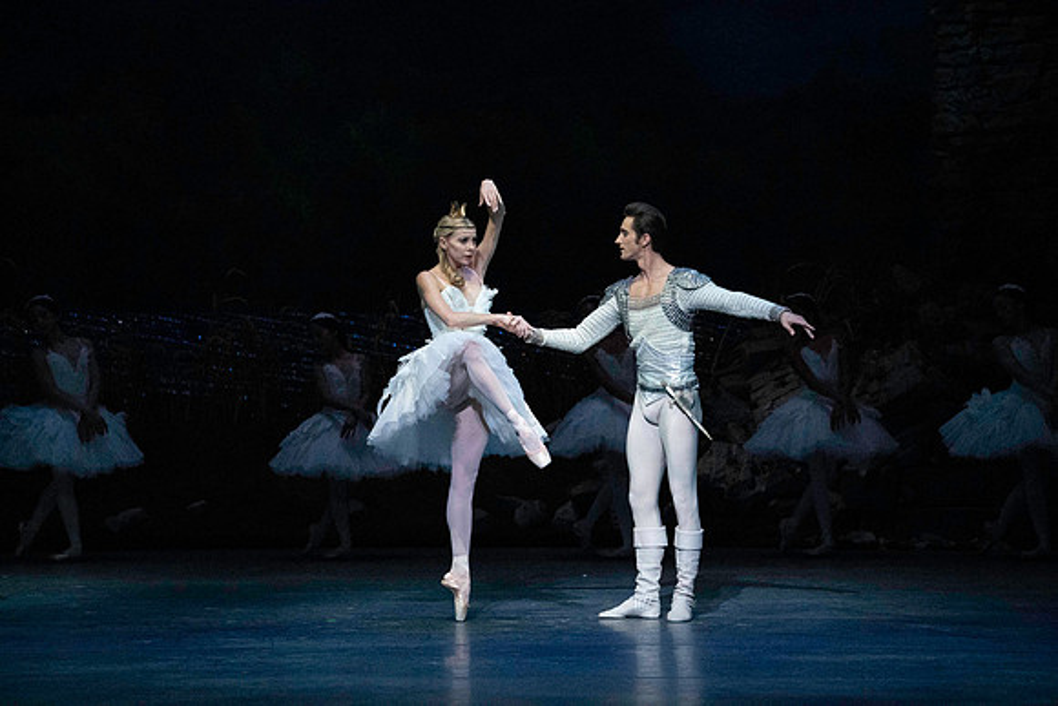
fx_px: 5879
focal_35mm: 200
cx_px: 529
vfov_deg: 6.9
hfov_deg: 10.3
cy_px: 353
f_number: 5
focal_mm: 200
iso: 25600
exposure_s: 1/400
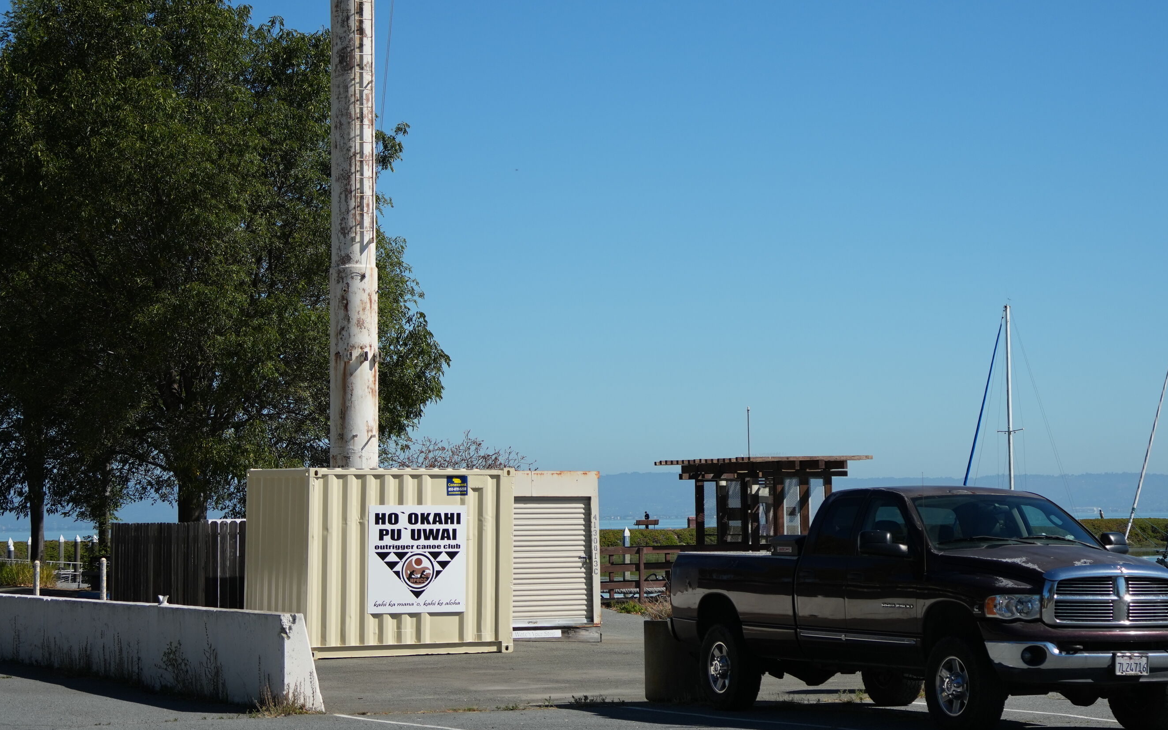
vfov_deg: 15.7
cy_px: 242
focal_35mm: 83
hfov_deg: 24.9
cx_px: 656
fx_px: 2642
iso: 320
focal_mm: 50
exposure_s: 1/3200
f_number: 4.5
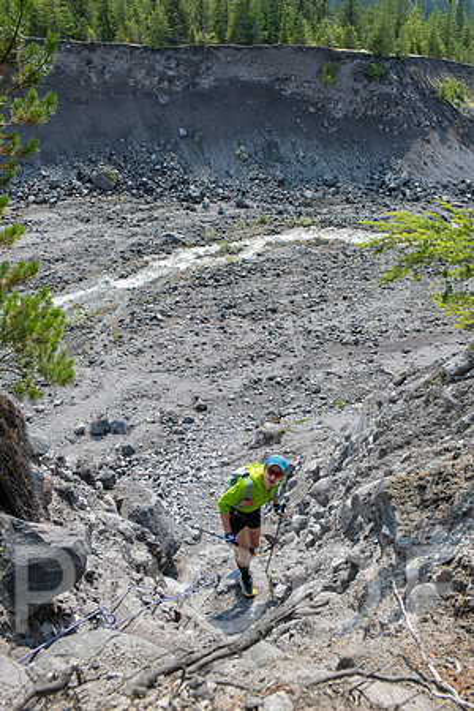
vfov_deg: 55.8
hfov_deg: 38.9
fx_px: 671
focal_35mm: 34
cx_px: 237
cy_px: 356
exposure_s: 1/1250
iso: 200
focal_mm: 23
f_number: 5
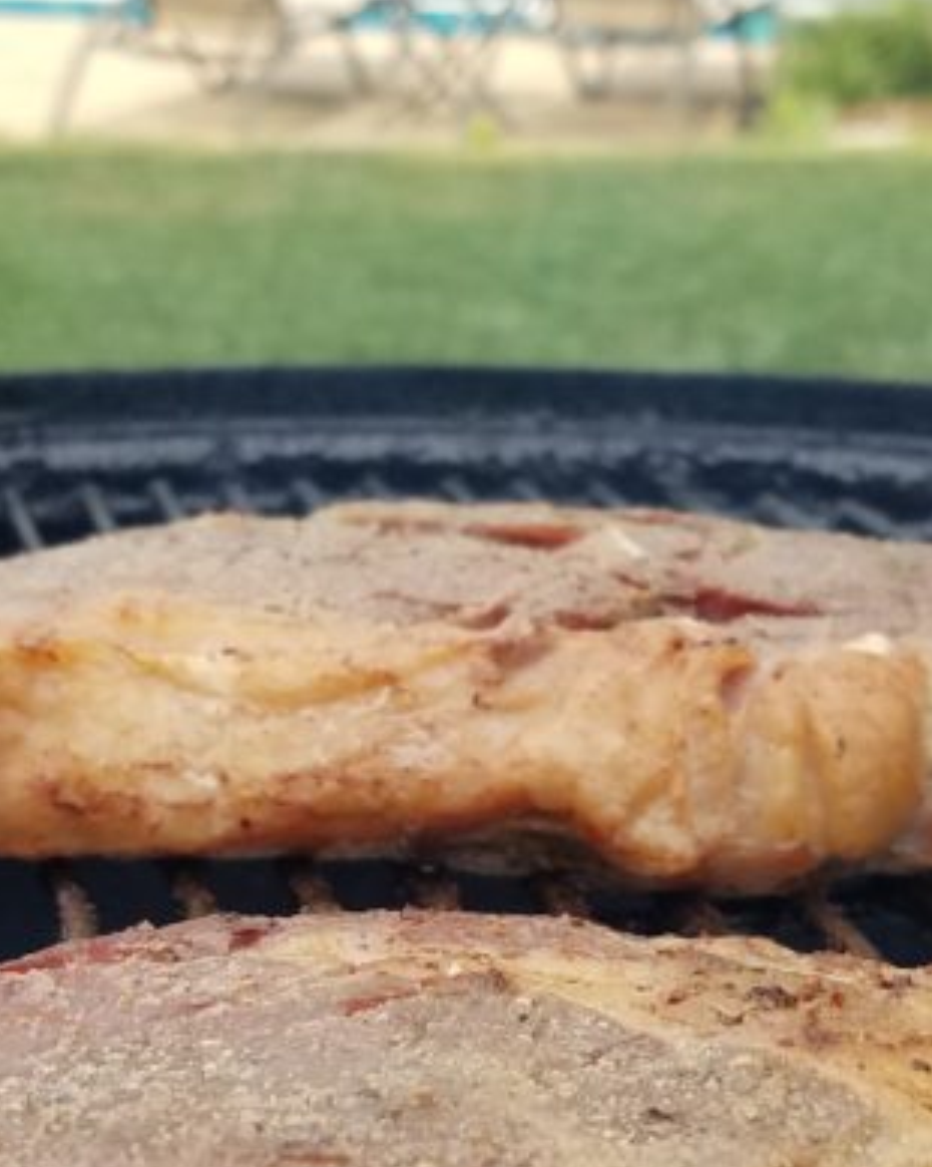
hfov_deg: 22.8
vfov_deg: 27.9
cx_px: 409
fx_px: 2312
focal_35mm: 67
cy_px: 878
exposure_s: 1/423
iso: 50
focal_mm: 4.2
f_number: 1.7
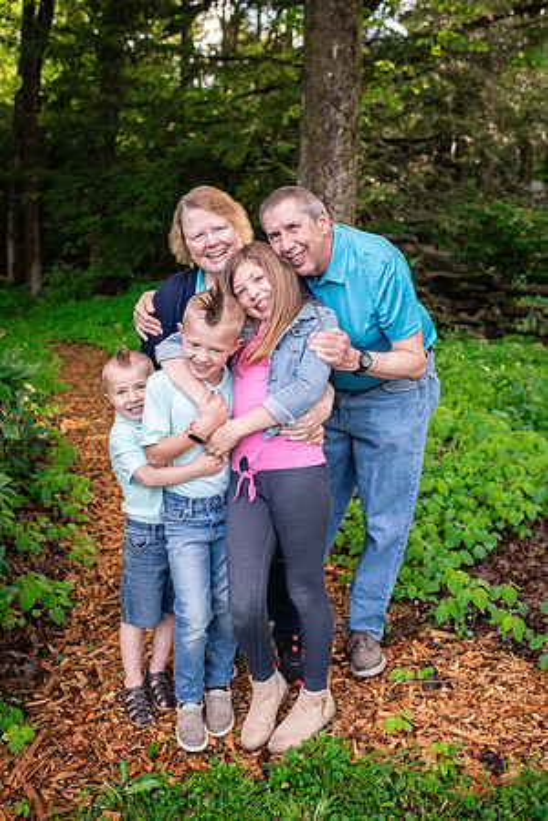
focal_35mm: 35
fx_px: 799
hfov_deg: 37.9
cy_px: 410
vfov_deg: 54.4
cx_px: 274
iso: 800
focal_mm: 35
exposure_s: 1/400
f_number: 3.5
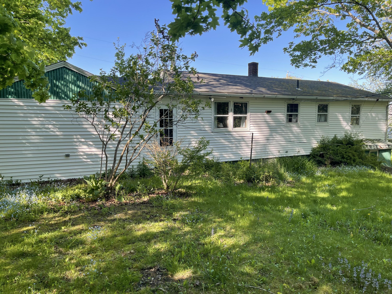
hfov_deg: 69.4
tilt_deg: -5.6
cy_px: 147
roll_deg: +0.3
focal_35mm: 25
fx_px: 283
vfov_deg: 54.9
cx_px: 196
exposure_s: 1/457
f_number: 1.6
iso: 32
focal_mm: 5.1
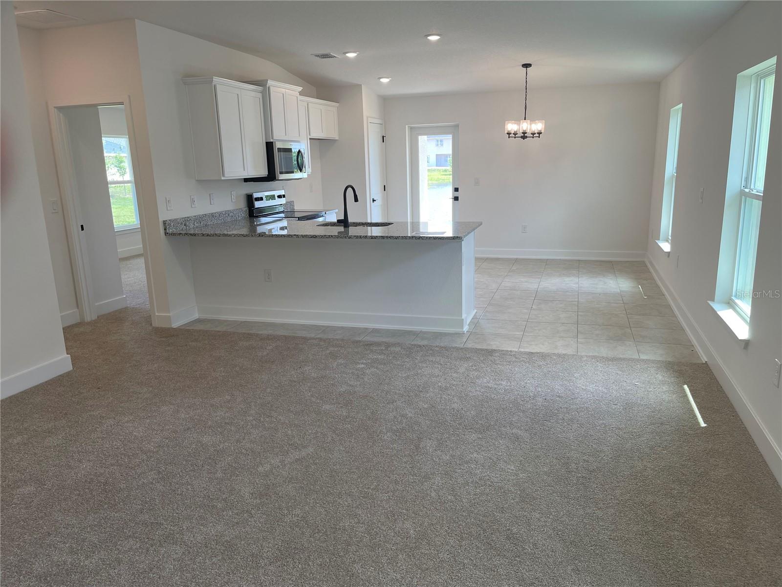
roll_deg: +1.1
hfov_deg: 69.4
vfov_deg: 54.9
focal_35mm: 25
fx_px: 565
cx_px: 391
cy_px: 294
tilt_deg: -13.7
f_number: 1.6
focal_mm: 5.1
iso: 40
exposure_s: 1/120
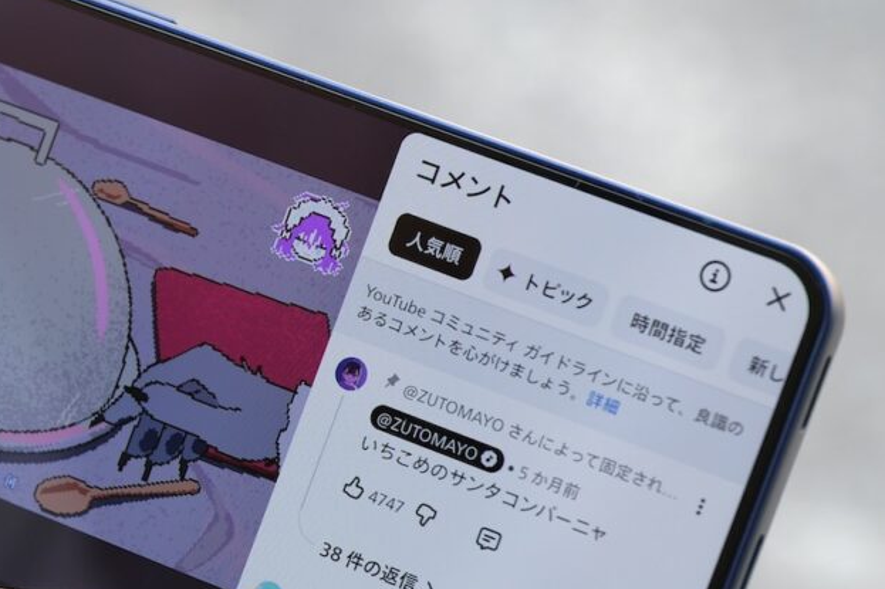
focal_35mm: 160
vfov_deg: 8.6
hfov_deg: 12.8
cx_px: 116
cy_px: 329
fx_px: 3932
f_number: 5
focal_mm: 55
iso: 250
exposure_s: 1/125
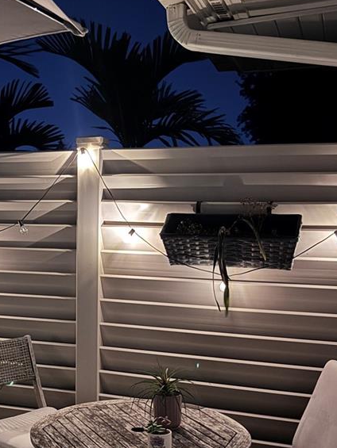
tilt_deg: -7.3
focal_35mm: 51
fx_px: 662
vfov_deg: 36.9
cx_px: 69
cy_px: 312
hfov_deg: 28.0
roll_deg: -0.8
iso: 1250
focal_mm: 6.76
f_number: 1.78
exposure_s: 1/9
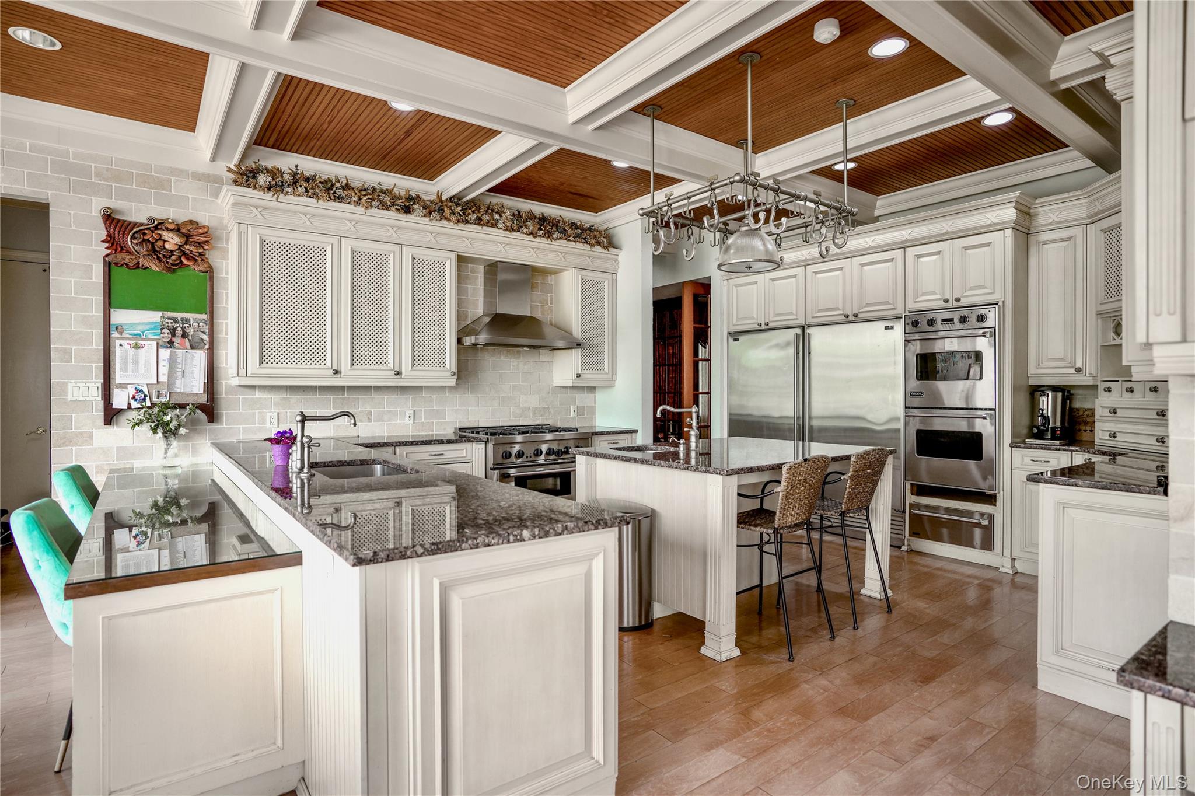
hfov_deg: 90.0
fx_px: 597
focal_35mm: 18
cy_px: 398
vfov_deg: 67.3
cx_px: 598
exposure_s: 1/60
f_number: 2.8
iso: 100
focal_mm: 18
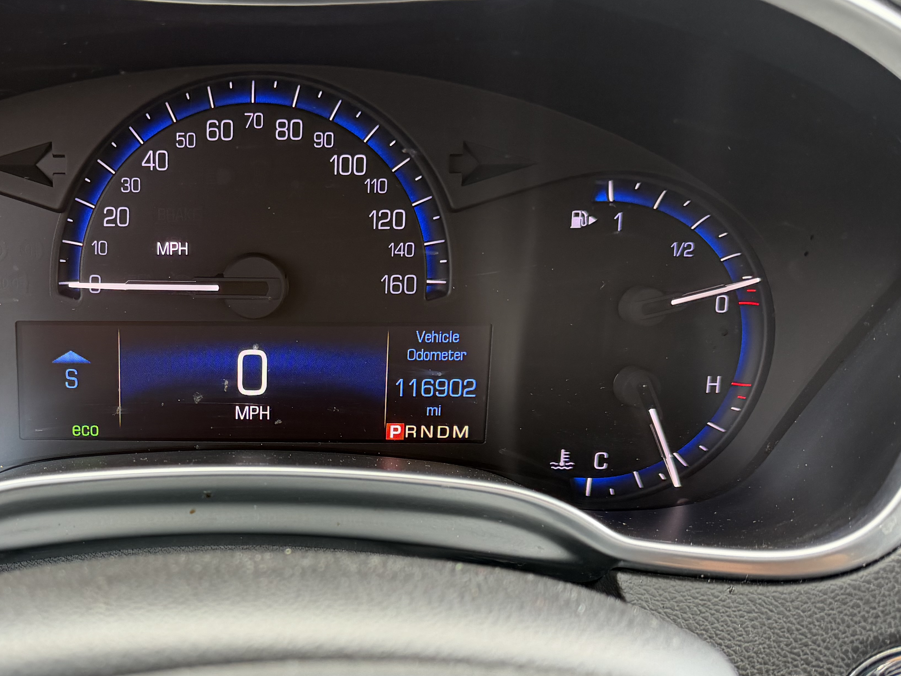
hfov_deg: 42.9
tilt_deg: -22.3
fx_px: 1093
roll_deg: +0.3
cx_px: 192
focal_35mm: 42
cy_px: 429
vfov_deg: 34.1
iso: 200
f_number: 1.78
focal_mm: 6.76
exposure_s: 1/60
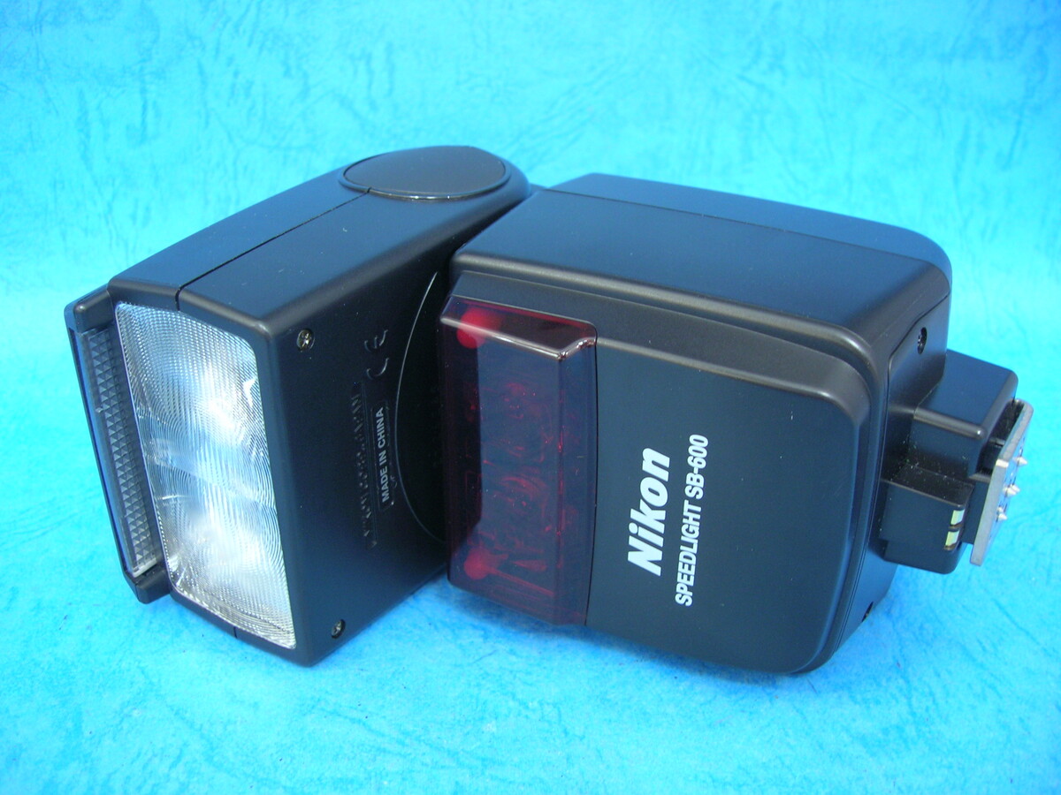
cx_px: 530
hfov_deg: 54.0
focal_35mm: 34
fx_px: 1042
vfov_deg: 41.8
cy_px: 398
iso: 76
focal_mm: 5.7
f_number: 2.9
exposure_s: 1/3.7
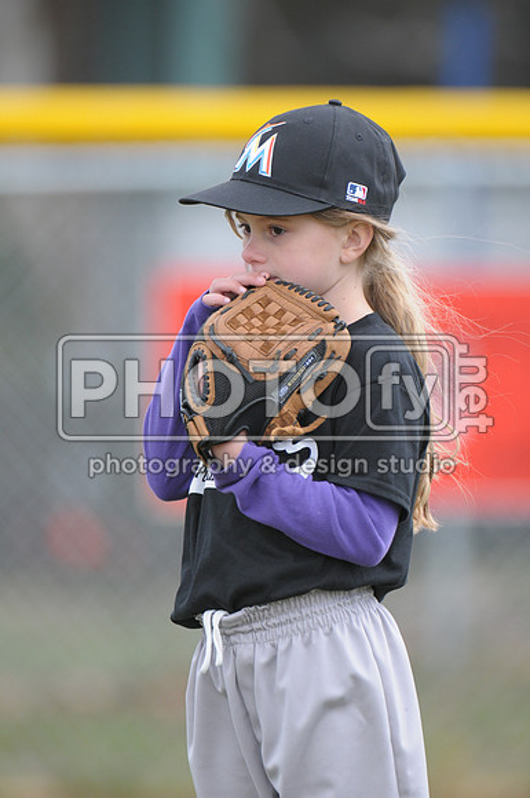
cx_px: 265
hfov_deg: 2.3
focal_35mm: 600
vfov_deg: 3.4
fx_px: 13289
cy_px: 399
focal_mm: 400
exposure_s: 1/500
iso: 400
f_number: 4
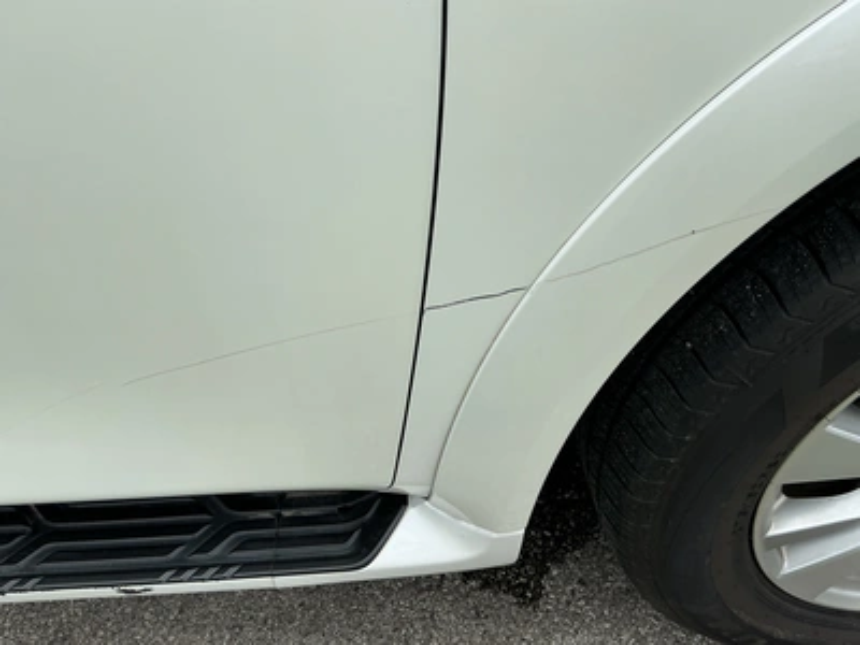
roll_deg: +0.5
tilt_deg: -41.9
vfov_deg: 49.7
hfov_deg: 63.4
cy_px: 322
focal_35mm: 28
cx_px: 430
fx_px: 696
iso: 25
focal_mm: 3
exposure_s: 1/1451
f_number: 1.8
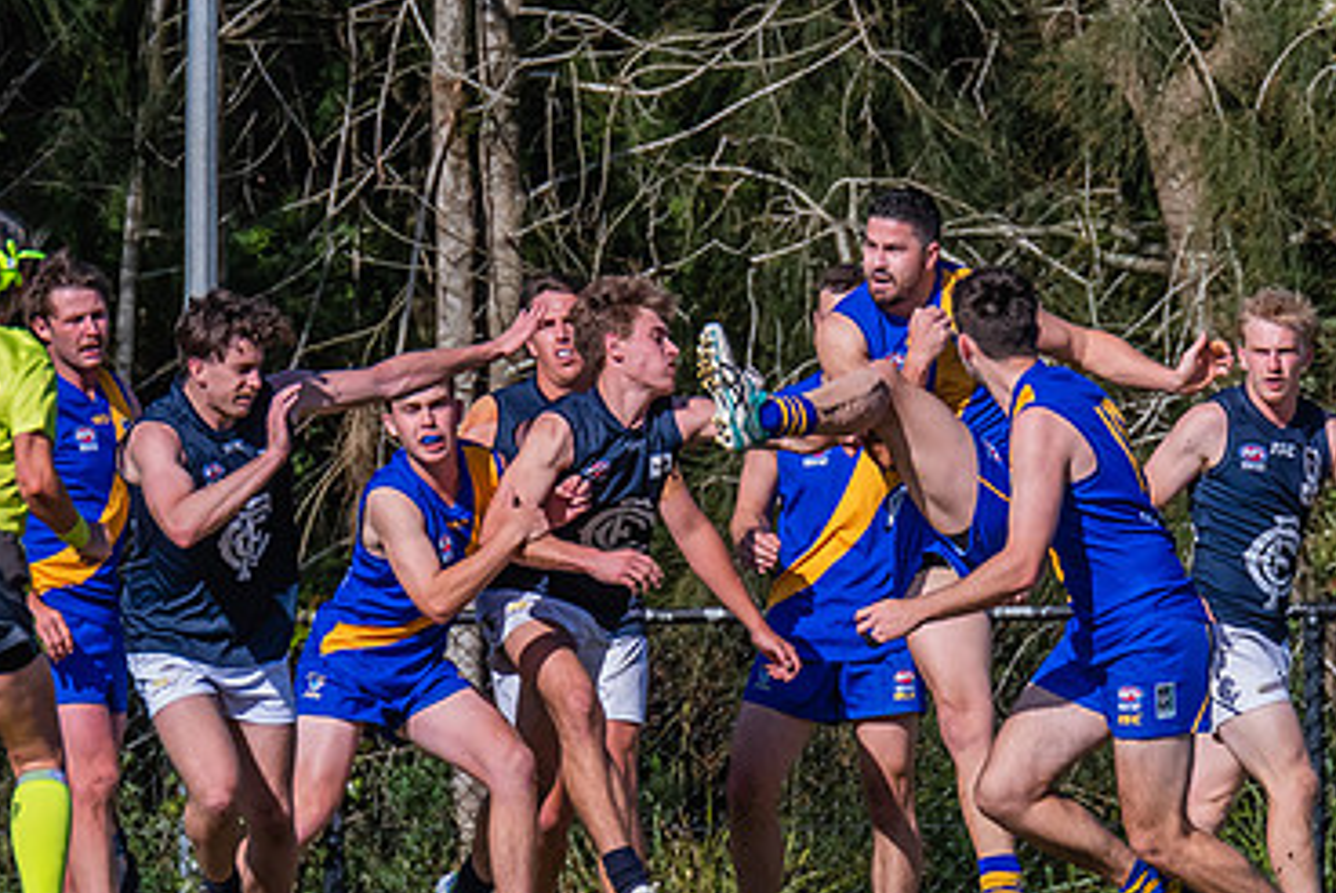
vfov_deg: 1.2
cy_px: 277
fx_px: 42042
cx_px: 975
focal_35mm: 1132
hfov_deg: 1.8
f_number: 8
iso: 800
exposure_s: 1/2000
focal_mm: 420
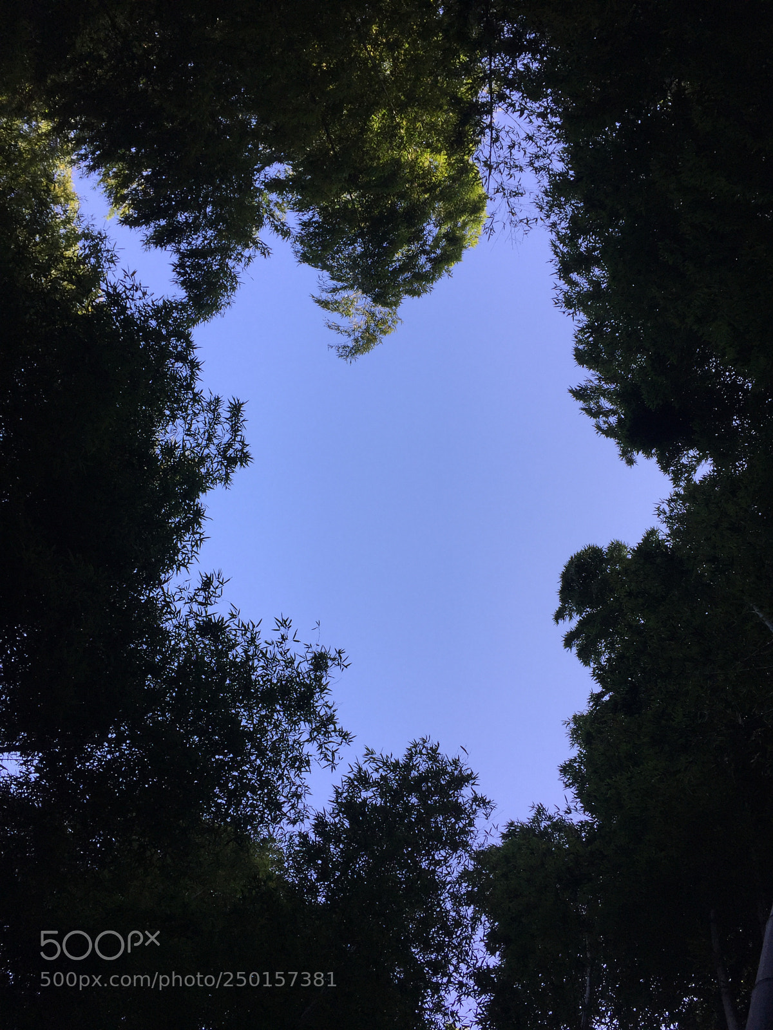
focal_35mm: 29
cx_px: 386
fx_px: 863
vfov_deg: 61.7
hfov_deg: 48.2
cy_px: 515
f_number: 2.2
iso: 32
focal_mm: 4.15
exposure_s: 1/520
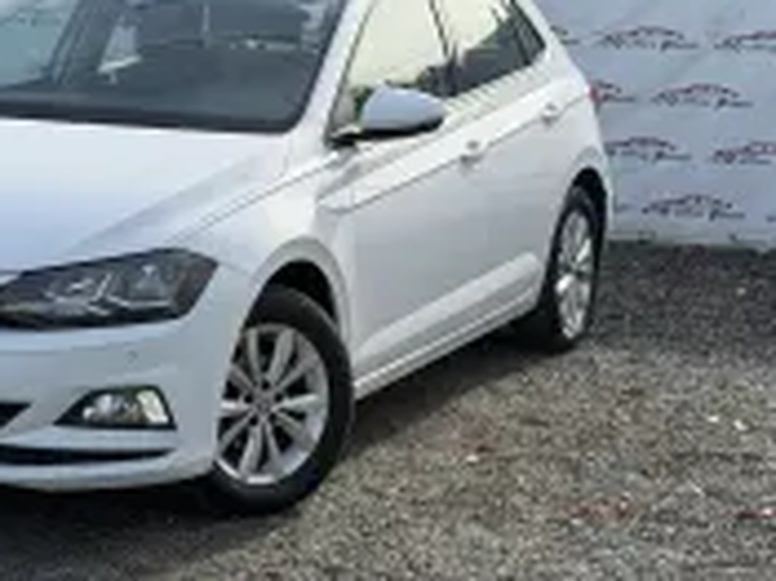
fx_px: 2218
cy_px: 239
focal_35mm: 99
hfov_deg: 19.7
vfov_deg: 14.9
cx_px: 195
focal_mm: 6.76
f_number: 1.78
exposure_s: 1/3096
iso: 64
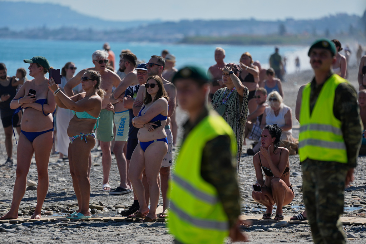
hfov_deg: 5.4
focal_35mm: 379
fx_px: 3852
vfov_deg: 3.6
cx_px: 183
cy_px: 122
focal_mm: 379
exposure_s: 1/1000
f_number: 5.6
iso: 100
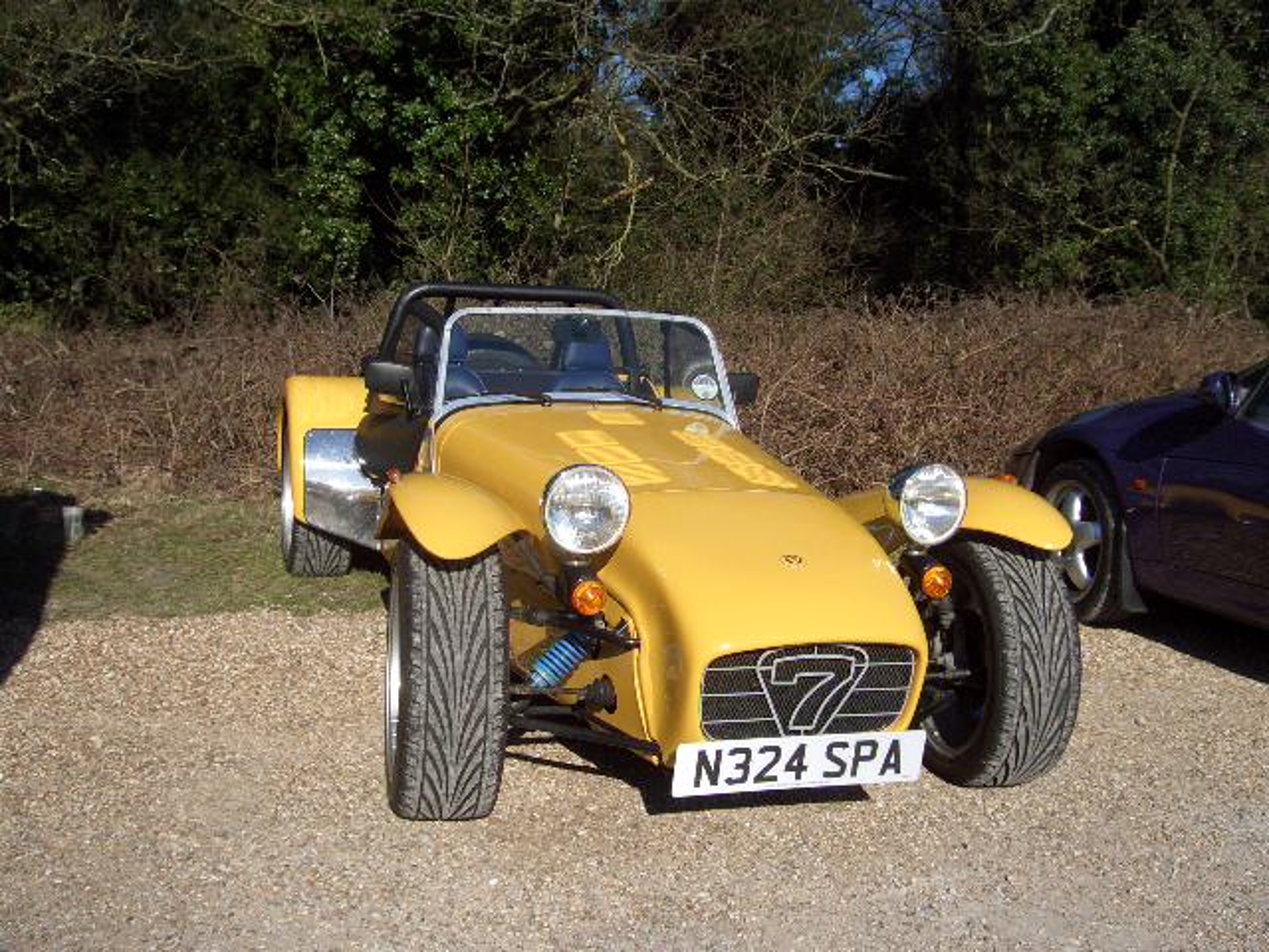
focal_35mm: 39
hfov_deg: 47.9
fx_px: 1430
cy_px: 476
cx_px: 634
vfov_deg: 36.8
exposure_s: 1/640
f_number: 4.8
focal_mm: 8
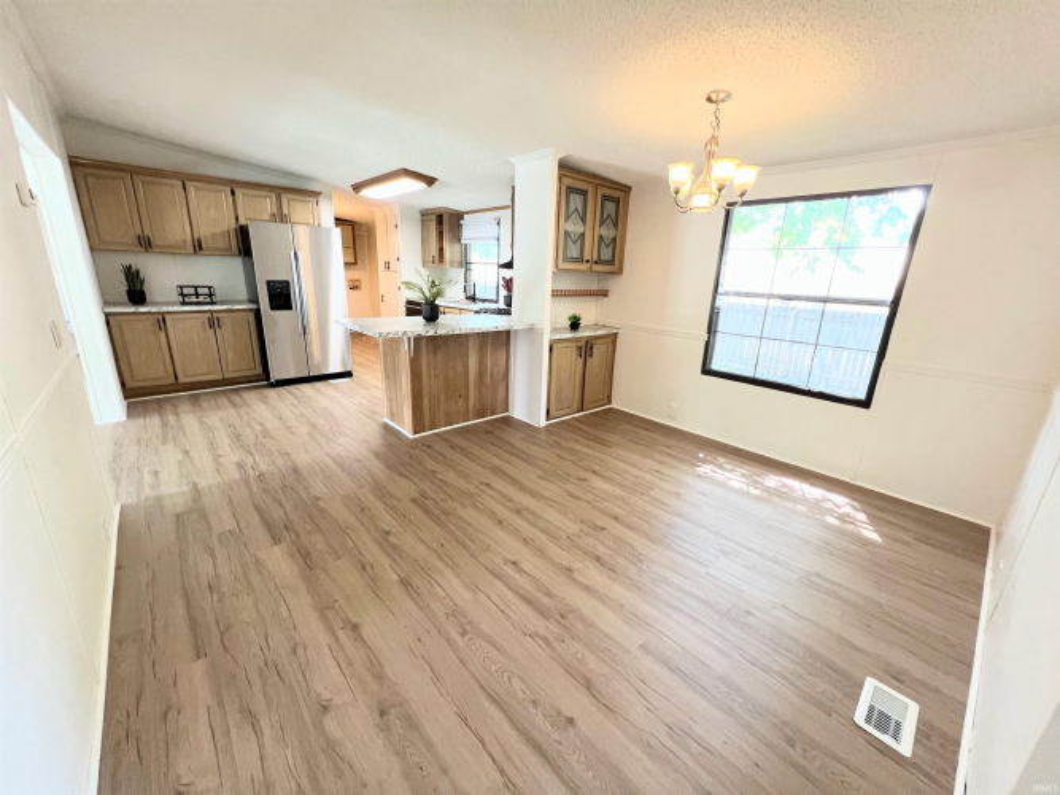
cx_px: 530
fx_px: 398
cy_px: 398
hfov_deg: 106.2
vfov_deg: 89.9
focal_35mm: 13
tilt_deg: -15.8
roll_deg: -2.5
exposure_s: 1/60
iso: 320
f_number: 1.8
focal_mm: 1.57
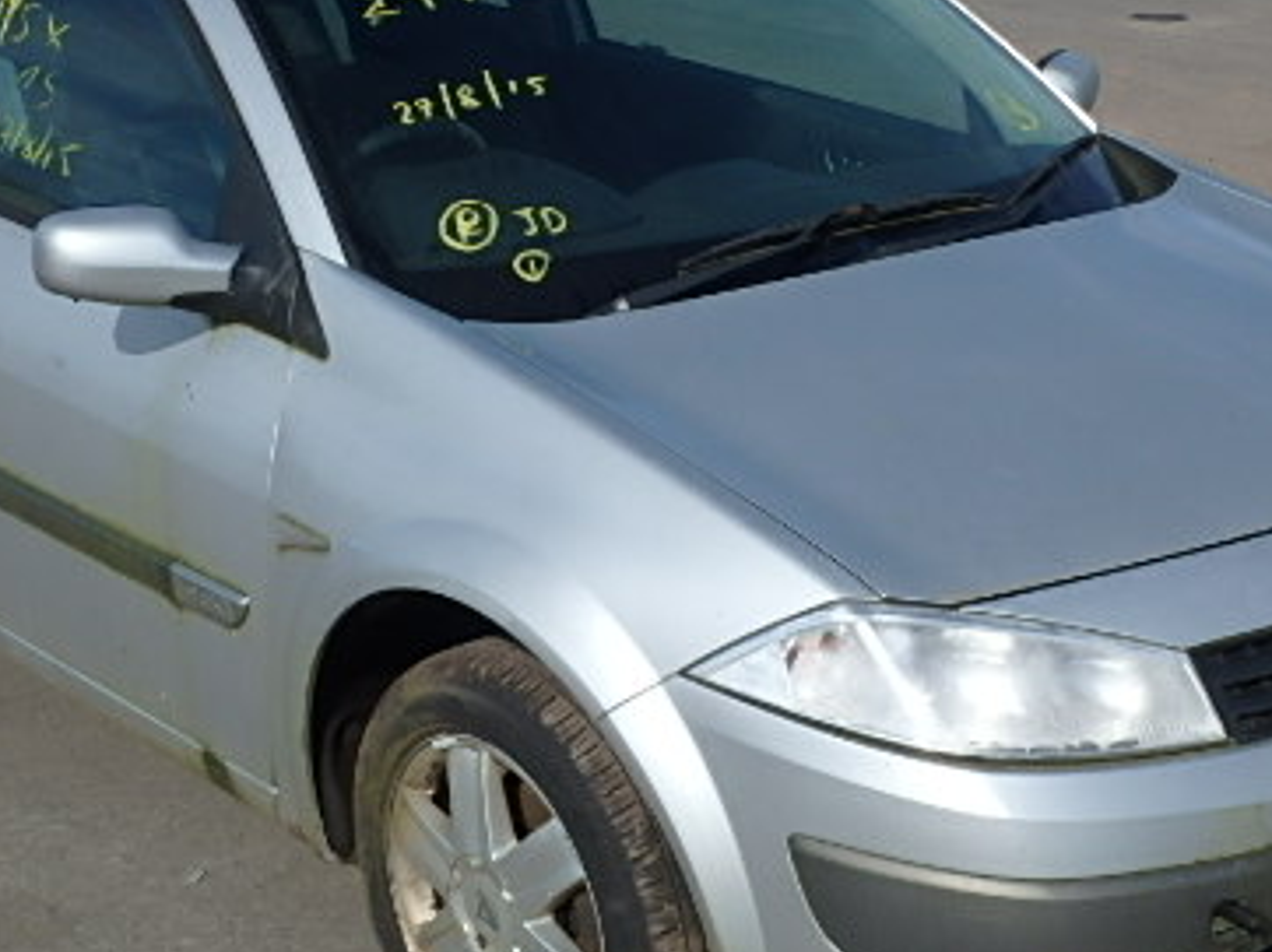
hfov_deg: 28.2
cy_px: 552
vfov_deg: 21.3
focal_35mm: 69
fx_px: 2534
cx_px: 632
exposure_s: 1/320
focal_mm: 6.9
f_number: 8.5
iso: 125
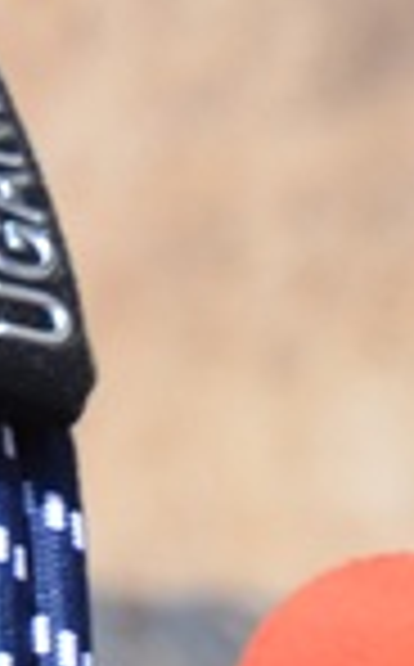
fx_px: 23387
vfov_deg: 1.6
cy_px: -675
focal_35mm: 1290
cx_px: -1656
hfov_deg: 1.0
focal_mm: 125
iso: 400
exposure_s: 1/250
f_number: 10
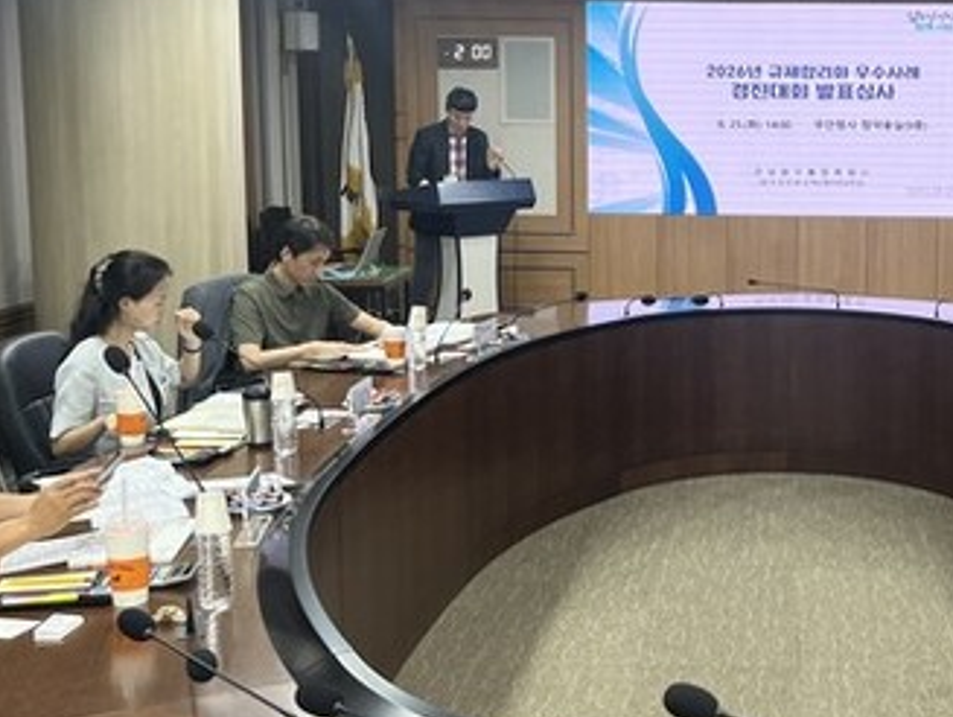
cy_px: 283
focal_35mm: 54
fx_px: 1488
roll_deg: -0.6
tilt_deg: -7.6
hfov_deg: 34.5
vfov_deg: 27.0
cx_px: 752
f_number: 1.6
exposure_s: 1/120
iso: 100
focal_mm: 5.1
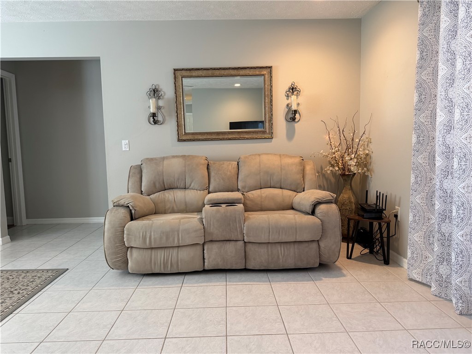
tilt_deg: -5.4
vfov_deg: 56.8
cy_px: 177
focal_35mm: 24
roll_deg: +0.9
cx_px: 236
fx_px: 327
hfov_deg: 71.6
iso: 200
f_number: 1.78
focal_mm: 6.76
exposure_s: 1/60
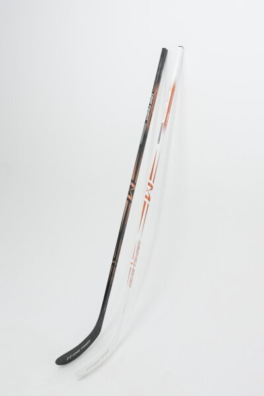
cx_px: 132
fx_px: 473
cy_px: 198
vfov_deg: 45.4
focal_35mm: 43
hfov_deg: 31.2
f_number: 8
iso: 160
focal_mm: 29
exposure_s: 1/160
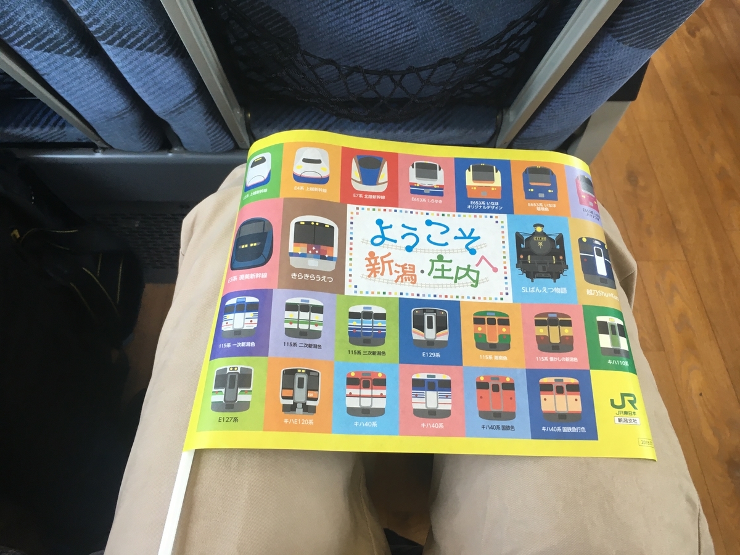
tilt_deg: -55.4
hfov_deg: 61.7
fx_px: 620
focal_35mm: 29
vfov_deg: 48.2
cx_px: 370
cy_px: 278
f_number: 2.2
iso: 32
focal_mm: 4.15
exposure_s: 1/40
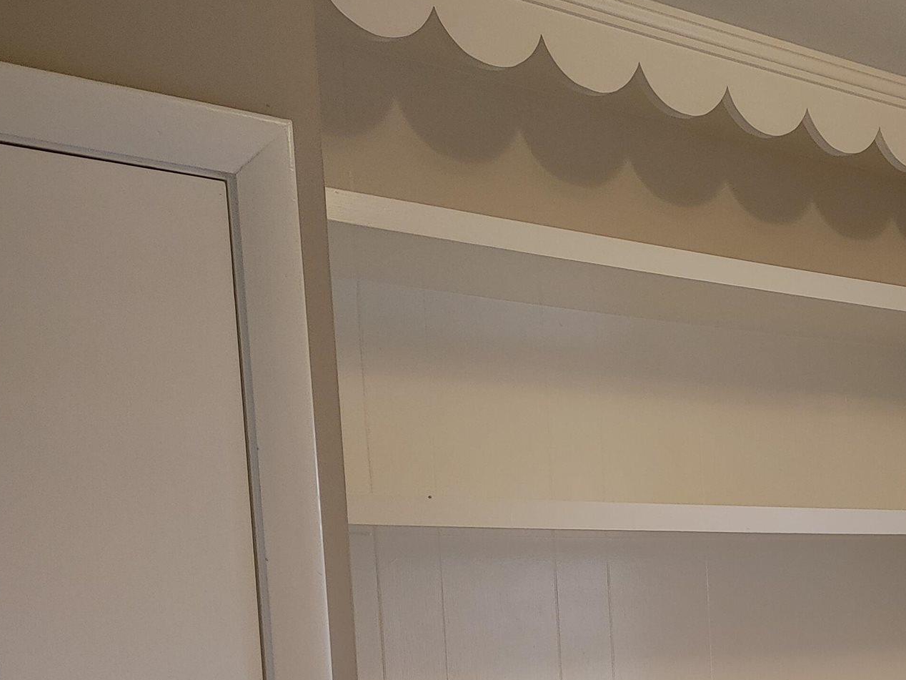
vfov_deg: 21.8
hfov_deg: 29.5
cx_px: 813
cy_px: 782
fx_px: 1649
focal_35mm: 63
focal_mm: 5.58
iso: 150
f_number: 1.8
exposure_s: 1/60
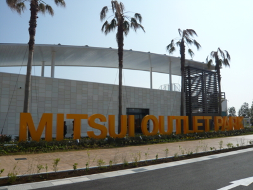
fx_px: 205
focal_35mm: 28
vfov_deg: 49.7
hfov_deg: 63.4
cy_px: 95
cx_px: 126
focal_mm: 4.6
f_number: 8
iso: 100
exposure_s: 1/320
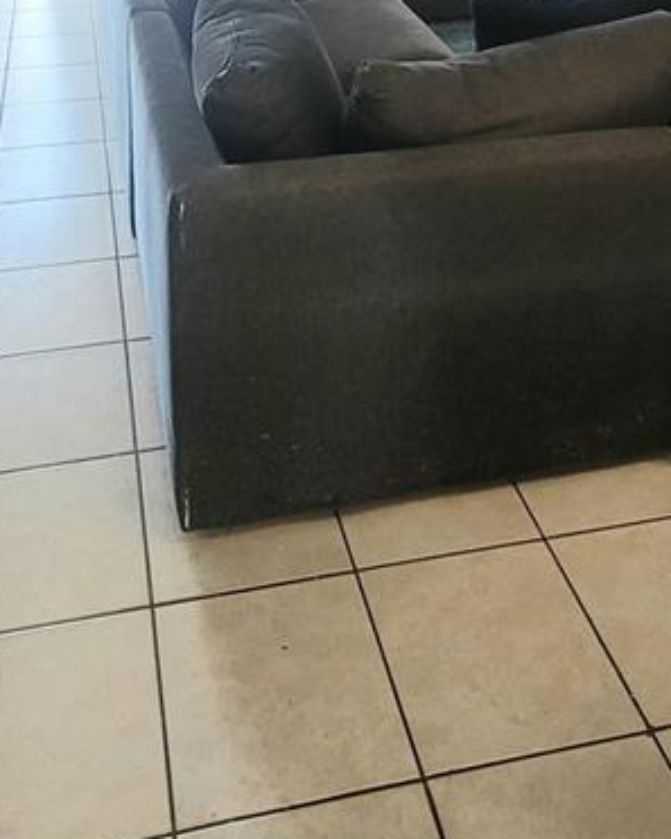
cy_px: -161
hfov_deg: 36.3
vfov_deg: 35.5
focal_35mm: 41
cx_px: 260
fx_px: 1017
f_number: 2.2
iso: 64
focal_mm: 1.74
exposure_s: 1/60.2
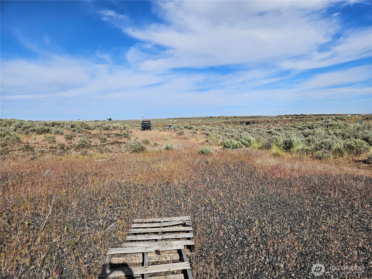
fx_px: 247
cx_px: 186
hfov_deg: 73.9
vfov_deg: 58.9
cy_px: 140
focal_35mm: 23
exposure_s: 1/2797
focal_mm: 5.4
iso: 25
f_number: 1.8
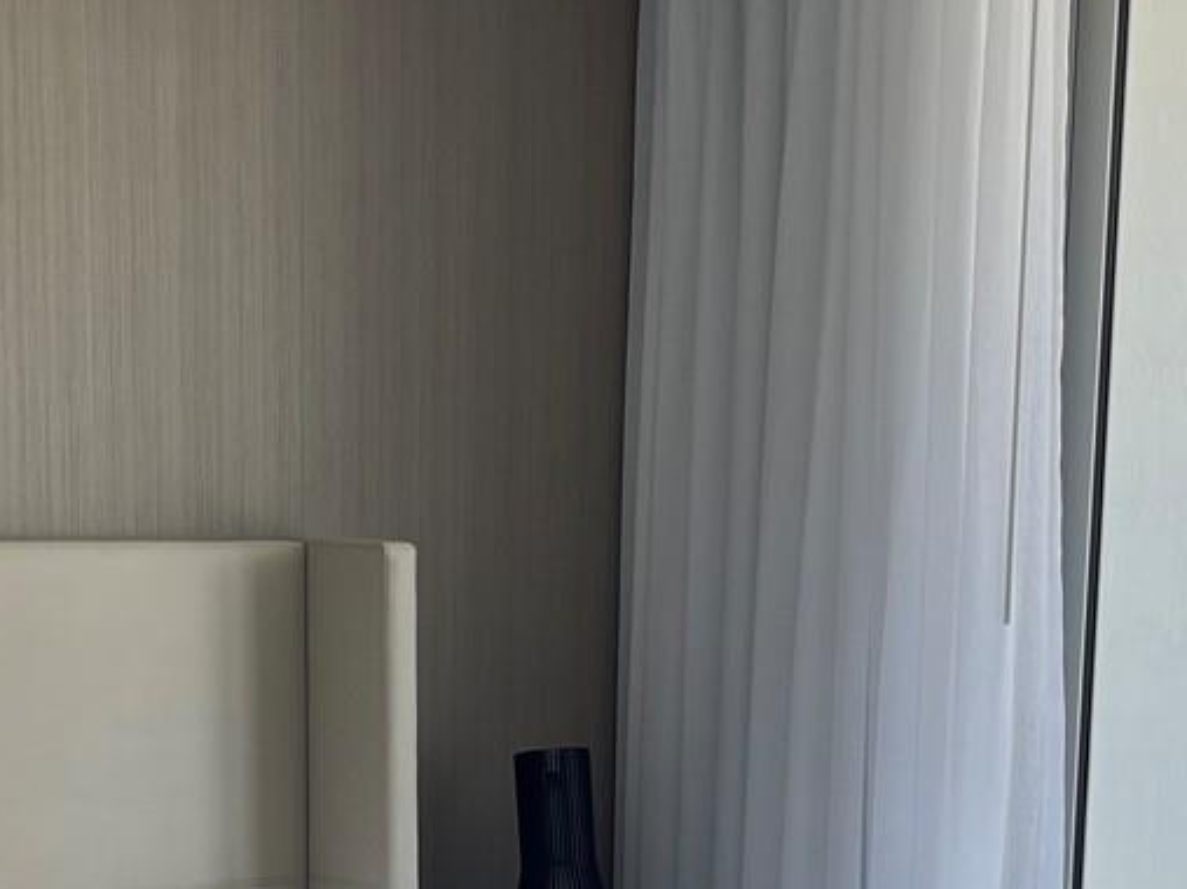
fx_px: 2811
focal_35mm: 82
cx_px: 438
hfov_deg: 23.8
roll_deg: -0.9
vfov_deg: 17.4
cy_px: 966
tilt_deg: -9.8
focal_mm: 5.1
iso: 32
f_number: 1.6
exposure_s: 1/120
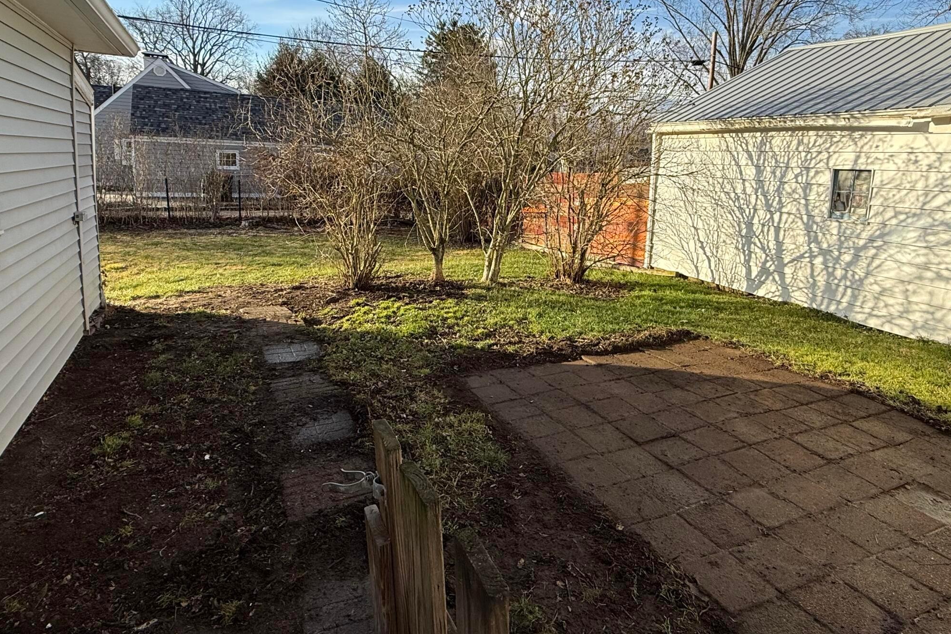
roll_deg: -2.5
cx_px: 517
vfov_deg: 56.7
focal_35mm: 22
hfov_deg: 78.4
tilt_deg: -8.1
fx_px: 581
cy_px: 247
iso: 50
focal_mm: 2.22
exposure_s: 1/955
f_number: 2.2
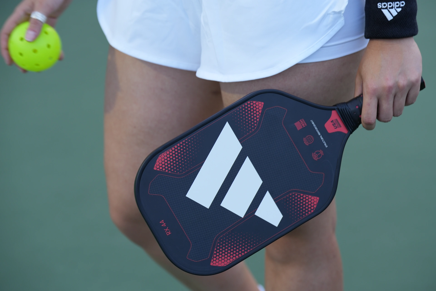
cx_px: 218
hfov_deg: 17.8
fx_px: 1393
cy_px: 146
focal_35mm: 115
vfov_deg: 11.9
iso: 320
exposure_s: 1/160
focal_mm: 115
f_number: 4
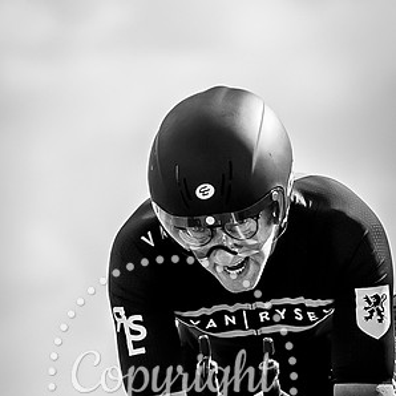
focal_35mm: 1178
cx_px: 254
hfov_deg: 1.5
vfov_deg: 1.5
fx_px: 15246
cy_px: 643
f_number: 4.5
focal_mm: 156
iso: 100
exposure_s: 1/1000
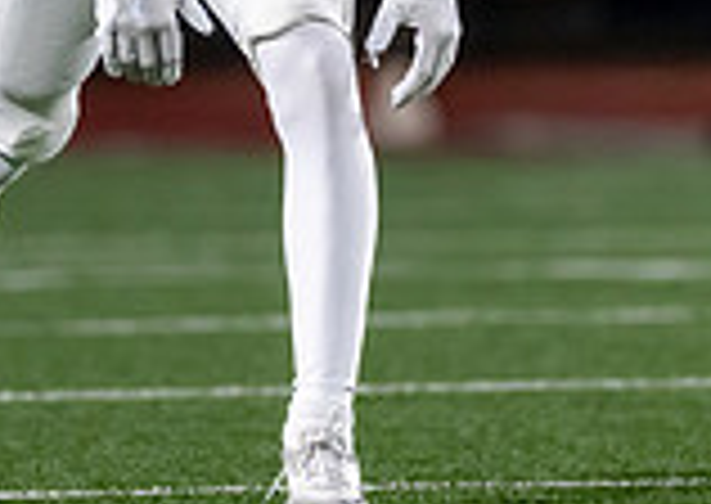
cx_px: 265
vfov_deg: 1.4
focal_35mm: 1009
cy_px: -154
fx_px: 20323
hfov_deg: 2.0
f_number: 2.8
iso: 3200
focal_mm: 200
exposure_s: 1/1250
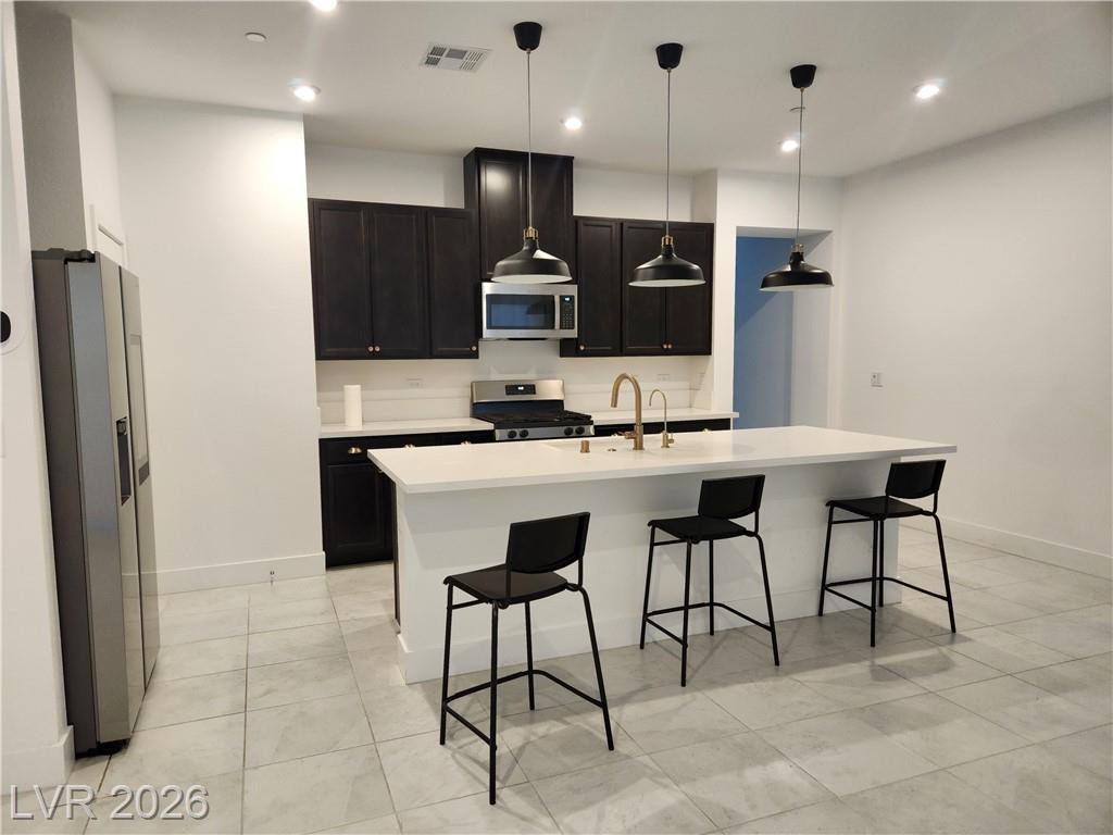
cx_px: 556
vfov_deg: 58.9
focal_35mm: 23
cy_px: 418
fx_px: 740
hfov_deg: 73.9
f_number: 1.8
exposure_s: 1/120
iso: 200
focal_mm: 5.4
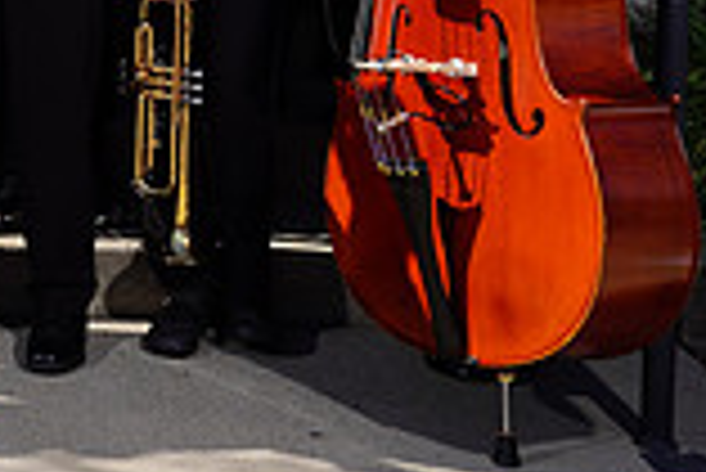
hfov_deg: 13.3
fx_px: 2827
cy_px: -249
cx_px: -418
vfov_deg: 9.3
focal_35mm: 144
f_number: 10
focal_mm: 39
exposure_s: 1/250
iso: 100
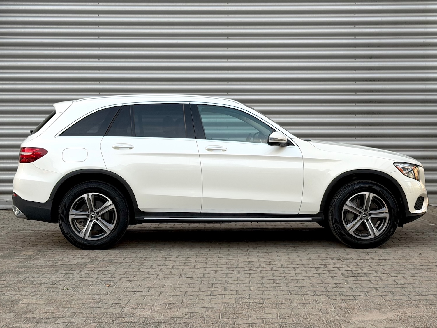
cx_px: 218
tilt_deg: +0.0
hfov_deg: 39.7
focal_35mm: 48
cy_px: 164
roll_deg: +0.3
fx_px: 606
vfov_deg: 30.3
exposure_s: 1/121
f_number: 1.78
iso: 80
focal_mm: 6.76
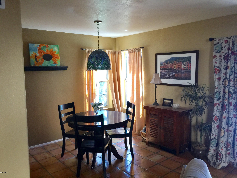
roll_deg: -0.1
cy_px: 89
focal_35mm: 29
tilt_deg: -5.5
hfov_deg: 61.7
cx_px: 118
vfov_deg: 48.2
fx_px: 199
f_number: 2.2
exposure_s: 1/15
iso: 32
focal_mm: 4.15
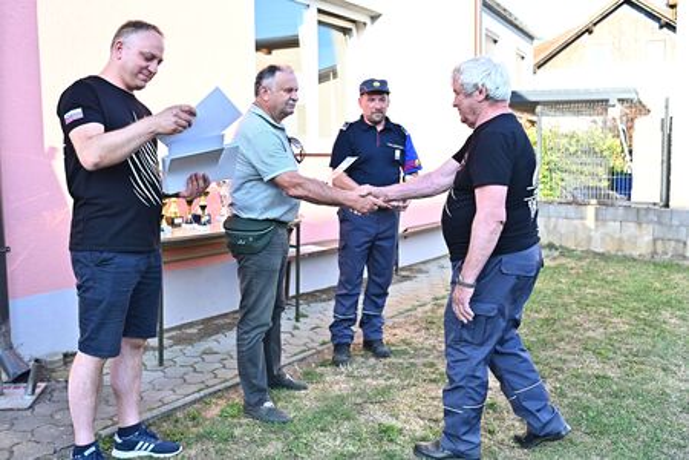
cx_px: 344
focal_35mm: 35
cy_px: 230
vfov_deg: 37.9
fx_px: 670
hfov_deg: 54.4
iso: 1600
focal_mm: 35
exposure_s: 1/2500
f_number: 4
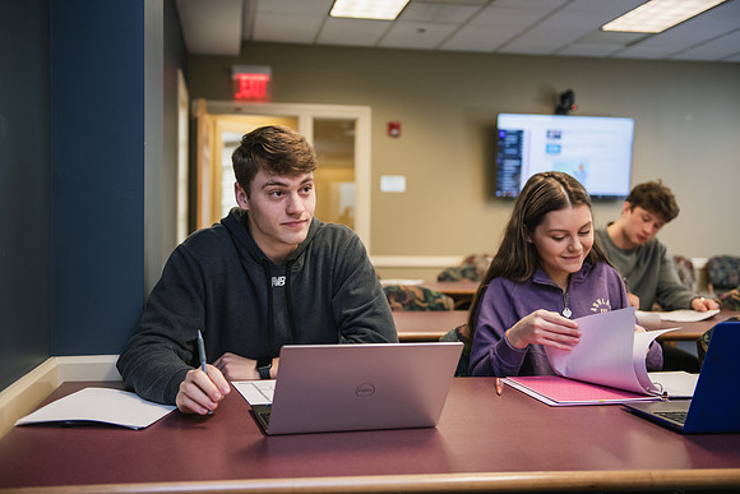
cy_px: 247
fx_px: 863
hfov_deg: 46.4
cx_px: 370
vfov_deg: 31.9
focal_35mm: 42
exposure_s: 1/200
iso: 1250
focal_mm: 42
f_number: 2.8
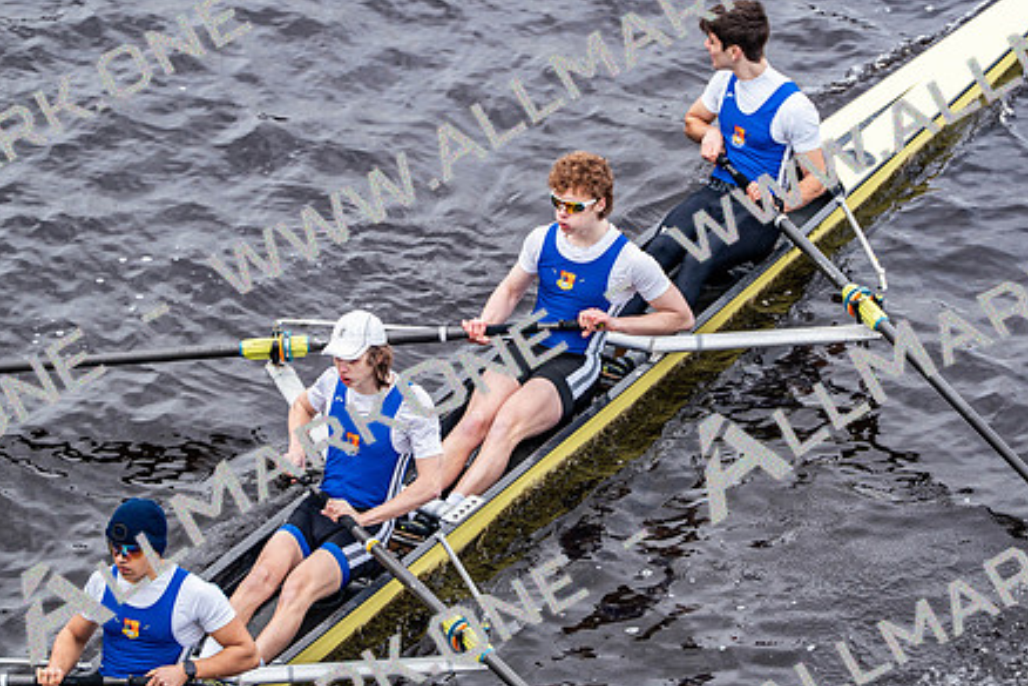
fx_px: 7567
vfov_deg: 5.2
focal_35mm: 265
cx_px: 498
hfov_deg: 7.8
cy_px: 302
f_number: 2.8
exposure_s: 1/2000
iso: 400
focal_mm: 200
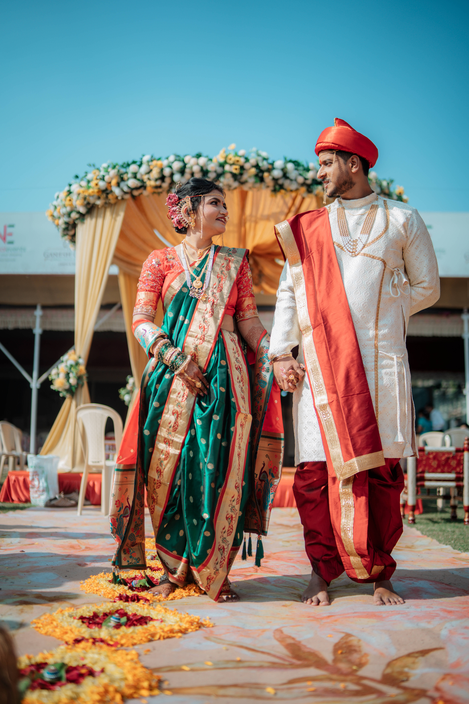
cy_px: 352
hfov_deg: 37.9
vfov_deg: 54.4
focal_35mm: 35
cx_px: 234
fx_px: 684
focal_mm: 35
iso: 50
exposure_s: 1/2000
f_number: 1.6
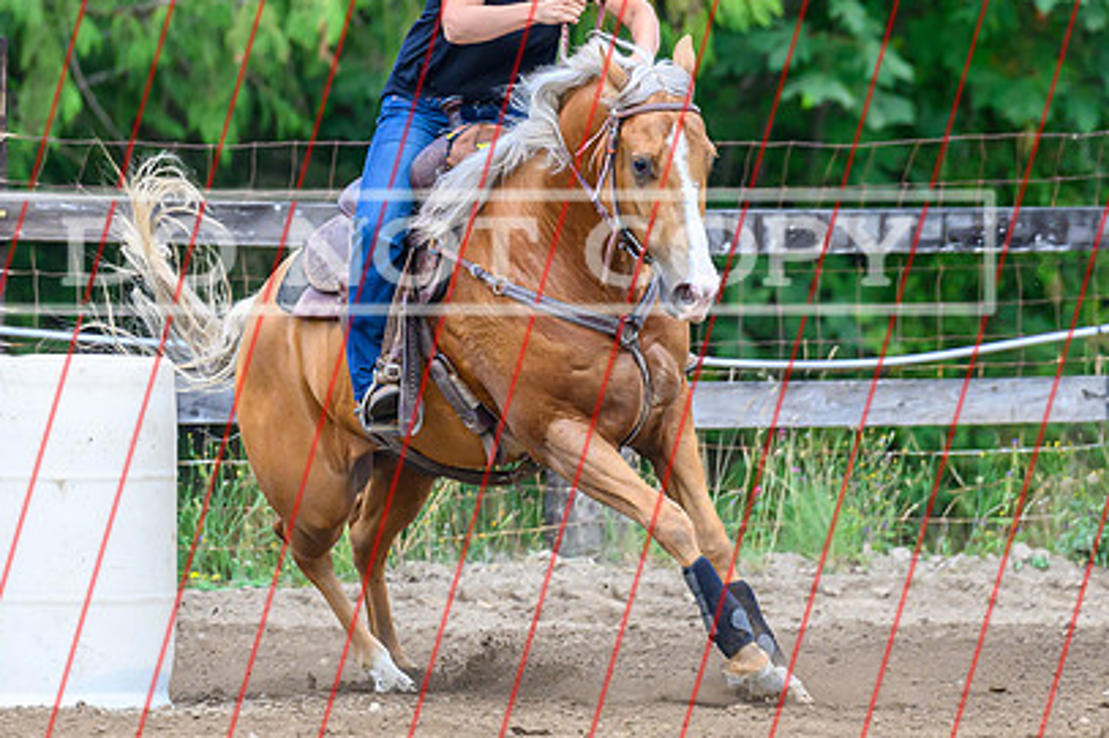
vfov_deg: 2.7
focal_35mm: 513
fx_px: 15796
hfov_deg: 4.0
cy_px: 396
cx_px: 277
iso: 1600
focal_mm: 200
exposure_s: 1/1600
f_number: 3.2
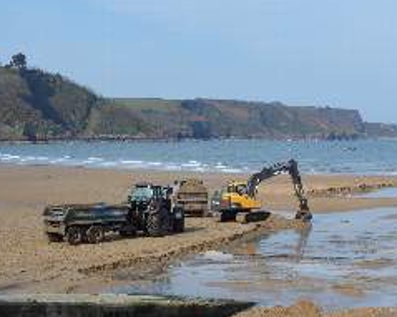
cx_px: 429
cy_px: 170
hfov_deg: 23.3
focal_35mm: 77
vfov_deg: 19.9
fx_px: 906
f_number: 8
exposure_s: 1/250
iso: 100
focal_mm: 23
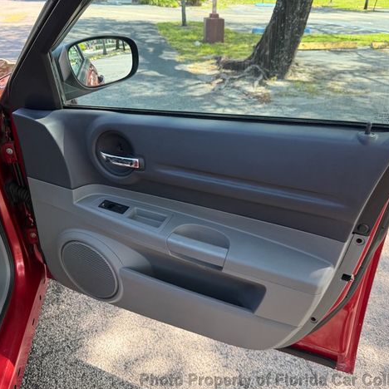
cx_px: 198
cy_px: 199
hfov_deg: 55.6
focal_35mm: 29
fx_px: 369
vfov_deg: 55.6
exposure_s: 1/335
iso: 100
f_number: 1.78
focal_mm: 6.76
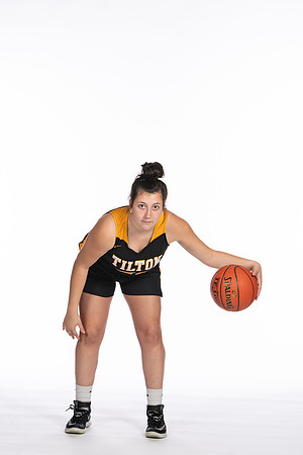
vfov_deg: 17.1
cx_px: 152
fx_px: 1515
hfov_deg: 11.4
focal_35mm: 120
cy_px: 228
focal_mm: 80
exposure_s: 1/100
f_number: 5.6
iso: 100
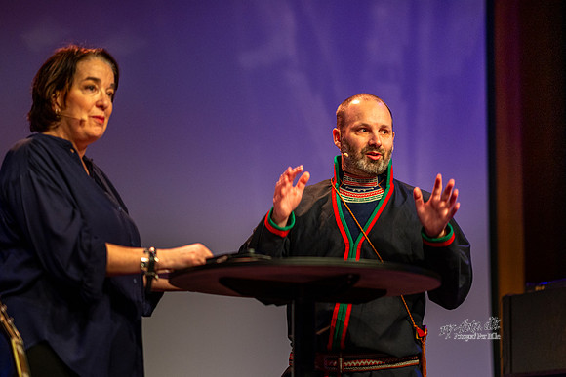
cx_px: 327
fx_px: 1709
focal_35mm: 109
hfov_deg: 18.8
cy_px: 170
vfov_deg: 12.6
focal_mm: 85
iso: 1250
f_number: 1.4
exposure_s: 1/160
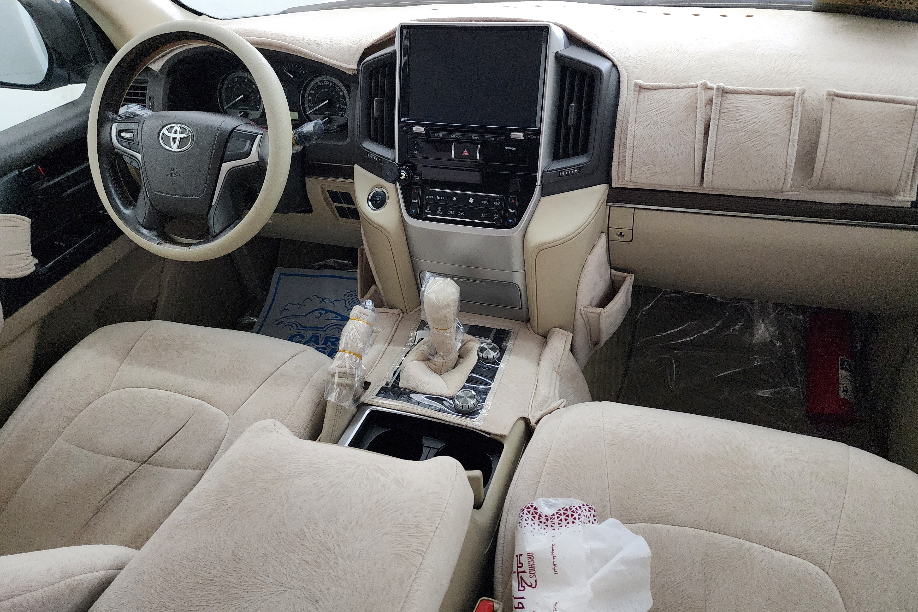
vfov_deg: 51.3
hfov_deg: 71.5
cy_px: 292
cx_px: 468
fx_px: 638
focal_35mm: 25
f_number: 1.8
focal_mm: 6.4
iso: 800
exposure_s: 1/100
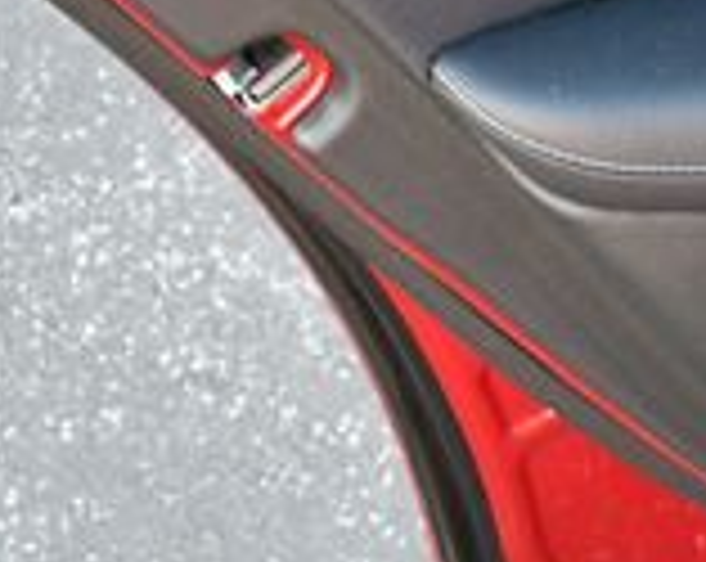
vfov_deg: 10.8
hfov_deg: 13.4
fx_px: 2878
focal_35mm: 138
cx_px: 944
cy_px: -229
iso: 800
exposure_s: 1/250
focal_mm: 18
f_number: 3.5
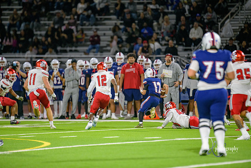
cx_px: 126
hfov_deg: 6.9
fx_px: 2092
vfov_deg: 4.6
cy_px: 84
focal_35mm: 300
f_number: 2.8
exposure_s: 1/250
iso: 2000
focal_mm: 300
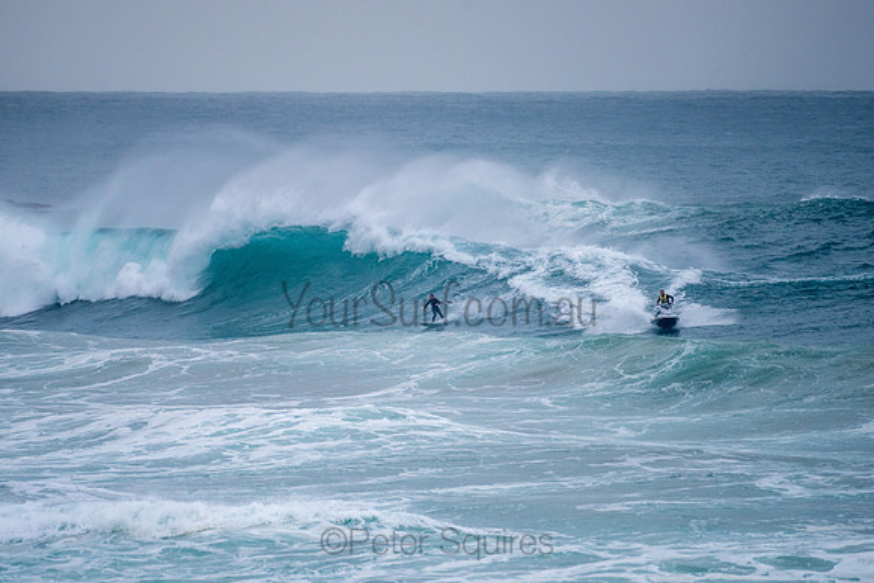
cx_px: 420
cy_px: 269
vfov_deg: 2.2
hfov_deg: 3.4
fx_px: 14890
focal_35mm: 613
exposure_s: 1/1250
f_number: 5.6
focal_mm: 500
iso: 560
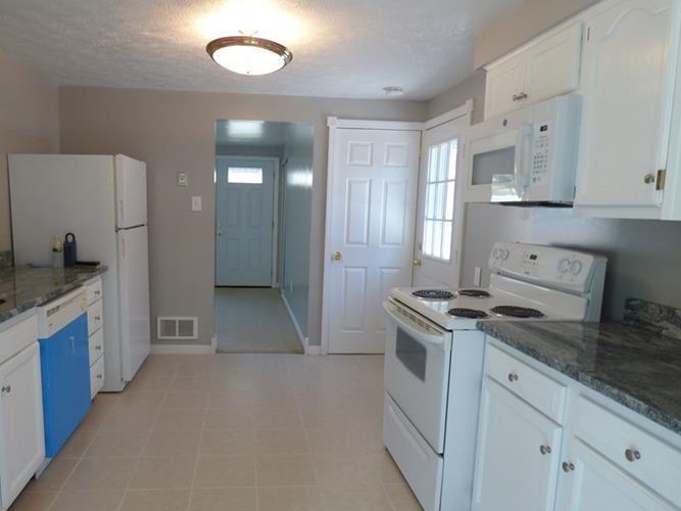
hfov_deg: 71.0
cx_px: 278
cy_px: 271
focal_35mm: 24
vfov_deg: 56.8
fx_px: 472
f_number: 2.8
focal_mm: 3.58
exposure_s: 1/60
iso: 160
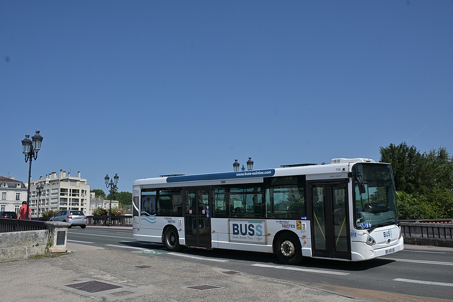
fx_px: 434
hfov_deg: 55.1
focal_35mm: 34
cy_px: 151
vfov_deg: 38.3
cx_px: 226
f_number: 9
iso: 100
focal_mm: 23
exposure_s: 1/500
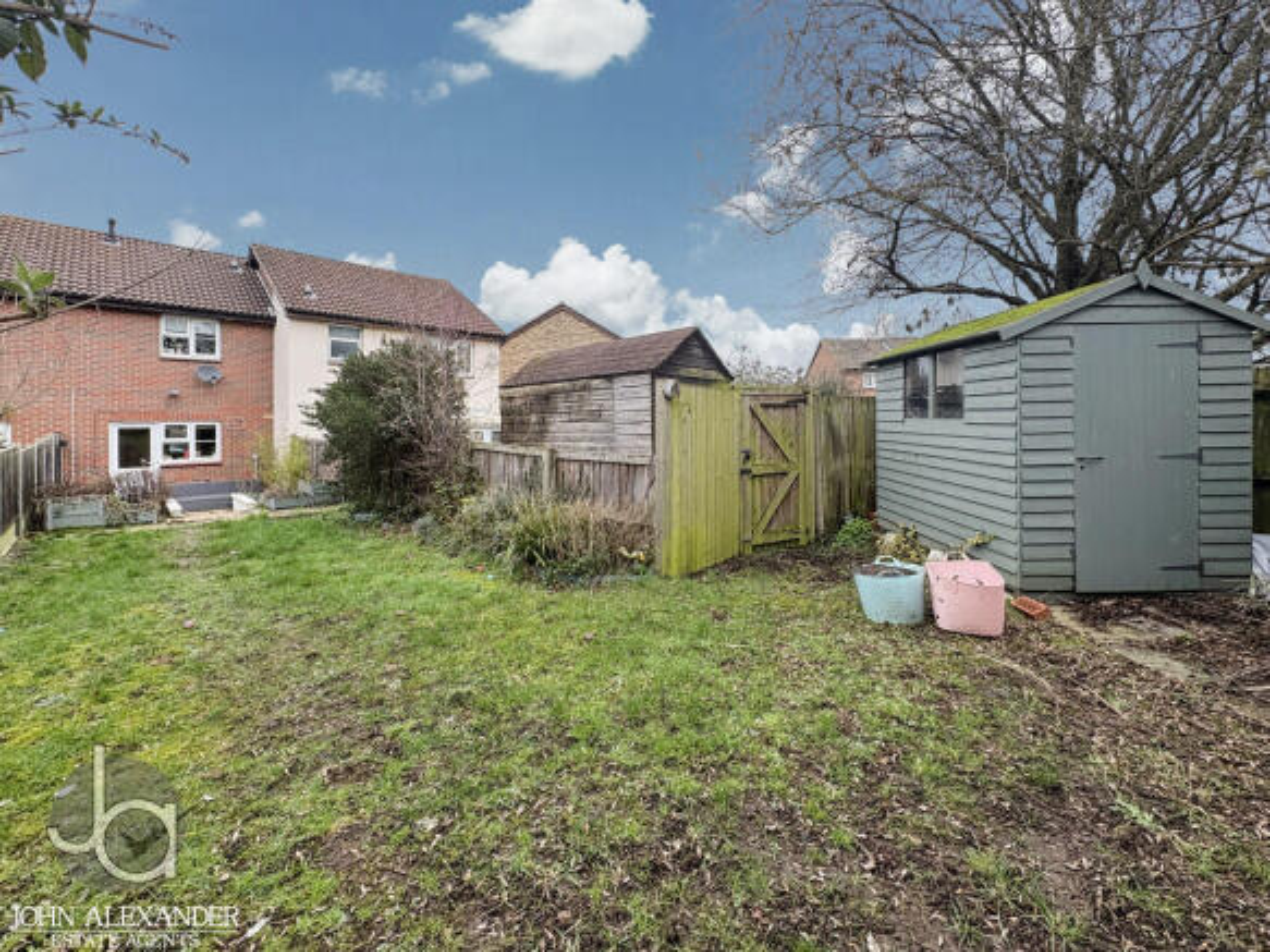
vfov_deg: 85.7
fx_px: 514
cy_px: 476
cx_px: 635
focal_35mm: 14
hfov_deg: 102.1
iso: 64
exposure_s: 1/187
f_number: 2.2
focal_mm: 2.22
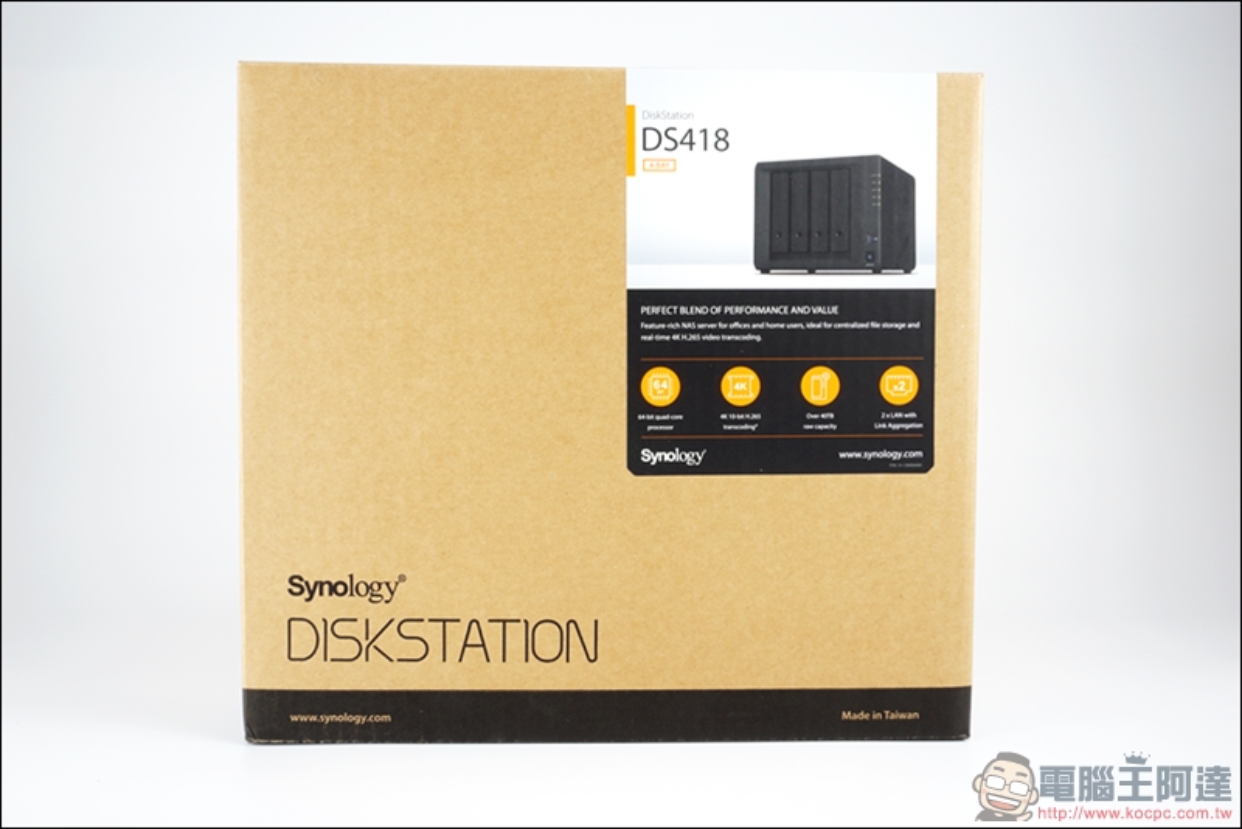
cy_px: 414
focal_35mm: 30
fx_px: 1035
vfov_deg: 43.6
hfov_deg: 61.9
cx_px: 621
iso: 200
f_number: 16
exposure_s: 1
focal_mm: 20
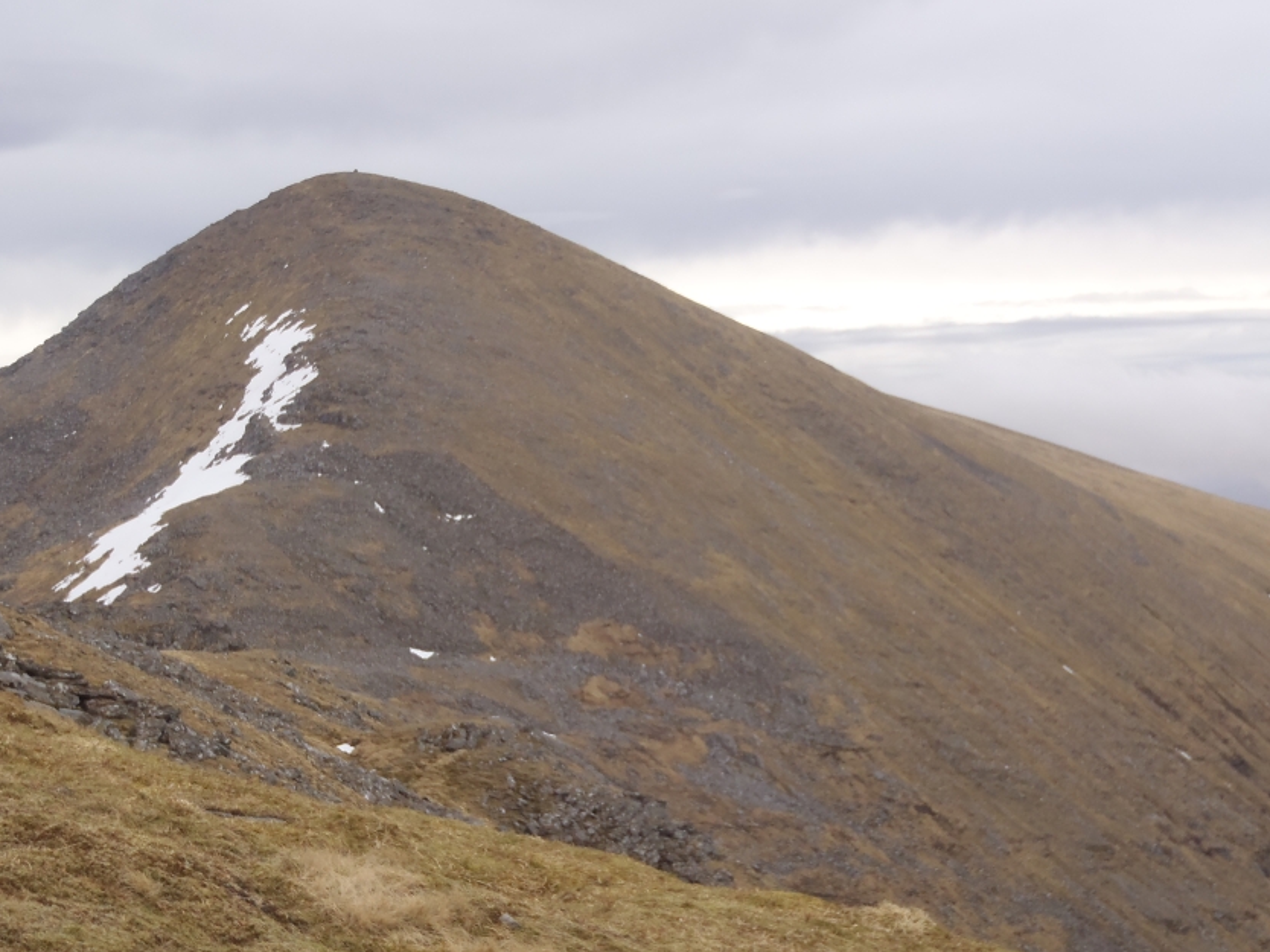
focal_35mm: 54
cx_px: 661
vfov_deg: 27.0
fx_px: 1981
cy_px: 448
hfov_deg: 35.5
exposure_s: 1/250
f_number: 5
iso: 80
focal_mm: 7.57
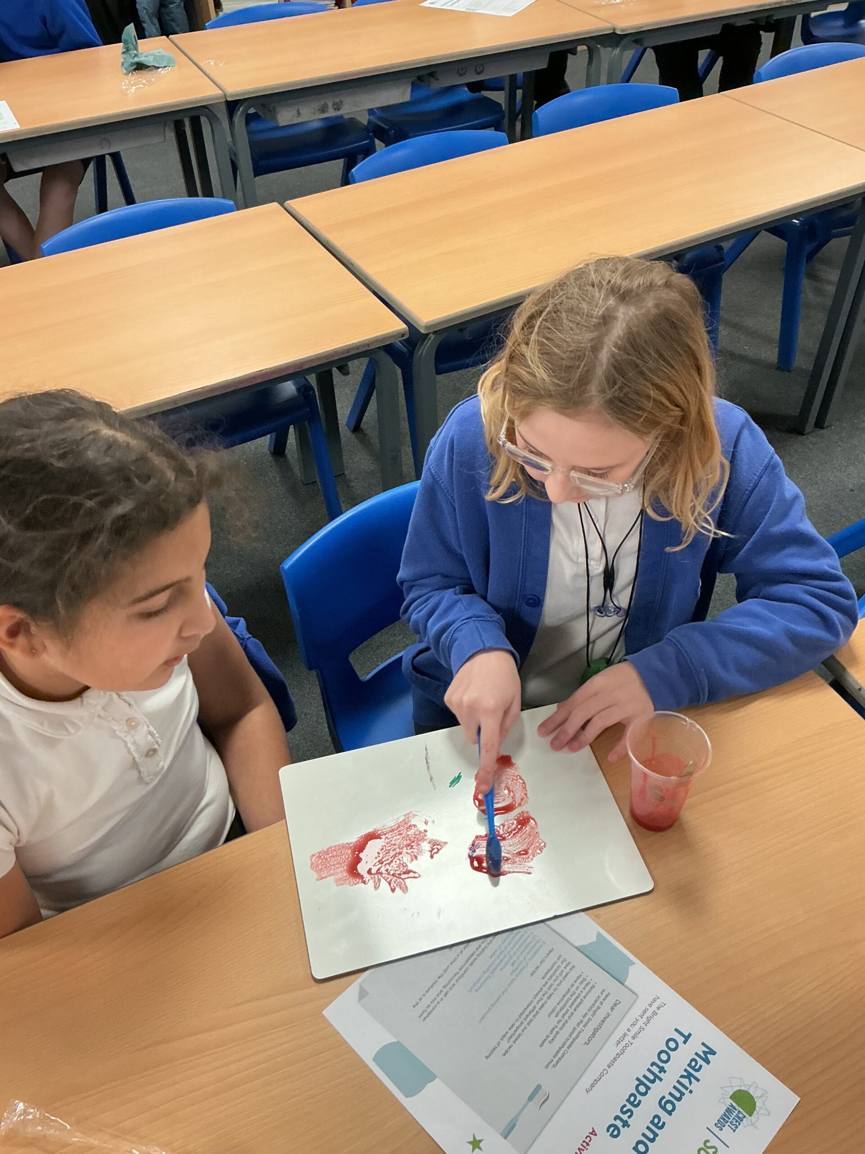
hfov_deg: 48.2
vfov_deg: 61.7
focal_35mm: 29
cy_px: 577
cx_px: 432
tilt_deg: -44.3
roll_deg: +3.7
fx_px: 966
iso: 125
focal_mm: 3
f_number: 1.8
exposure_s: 1/60
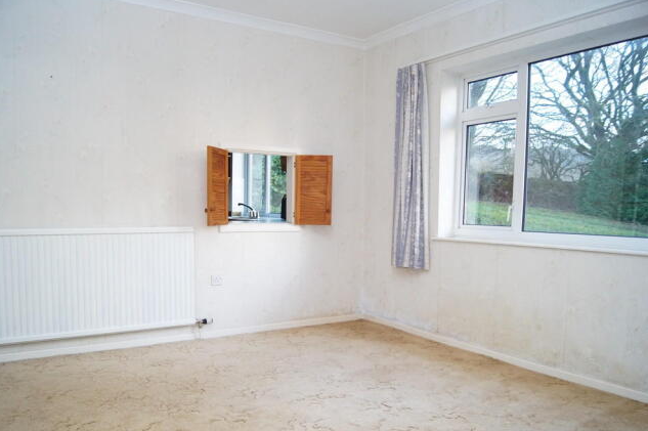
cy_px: 221
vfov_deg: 46.3
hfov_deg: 65.5
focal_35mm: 28
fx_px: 504
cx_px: 314
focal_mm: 18
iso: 2000
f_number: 3.5
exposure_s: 1/160
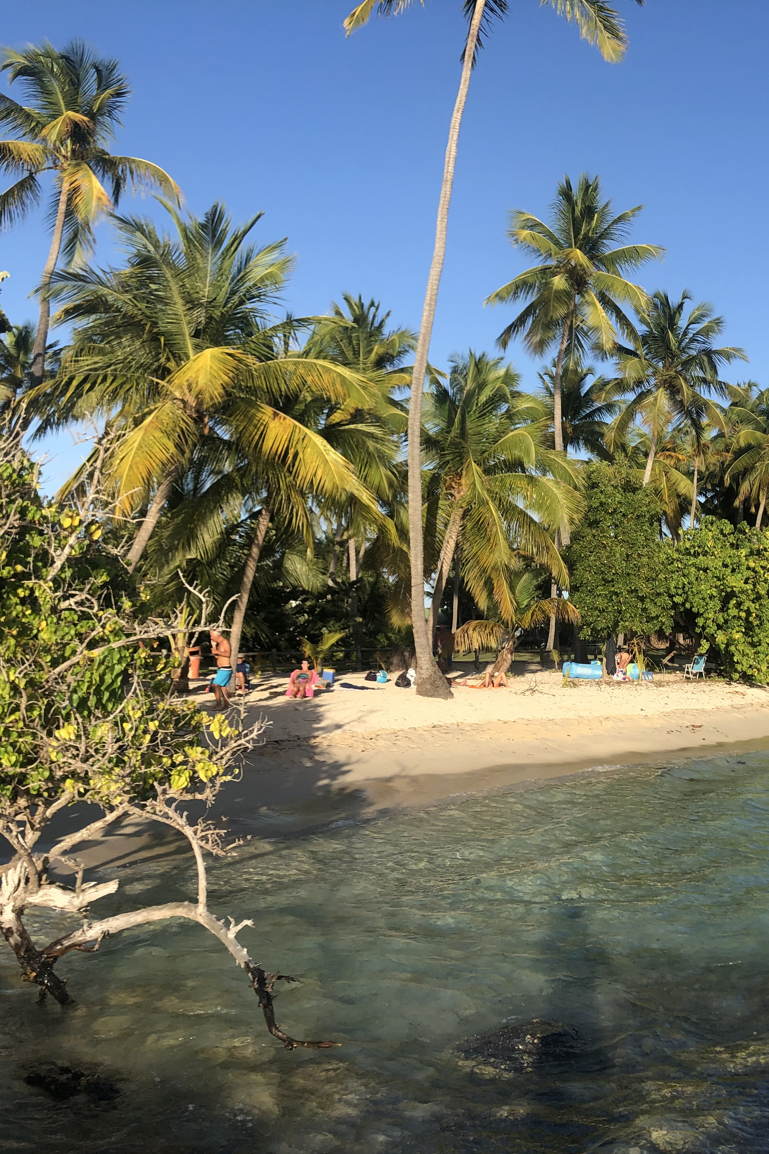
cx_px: 551
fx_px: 1250
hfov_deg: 33.7
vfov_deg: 49.6
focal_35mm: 39
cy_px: 579
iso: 20
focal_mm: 4
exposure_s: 1/1548
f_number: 1.8
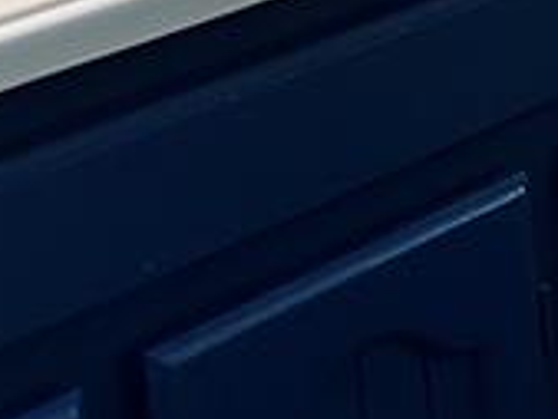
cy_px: -330
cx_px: 1403
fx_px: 2339
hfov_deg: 11.1
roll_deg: +0.7
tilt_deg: -9.8
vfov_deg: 9.7
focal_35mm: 145
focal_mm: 6.86
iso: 160
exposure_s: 1/60
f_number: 1.78
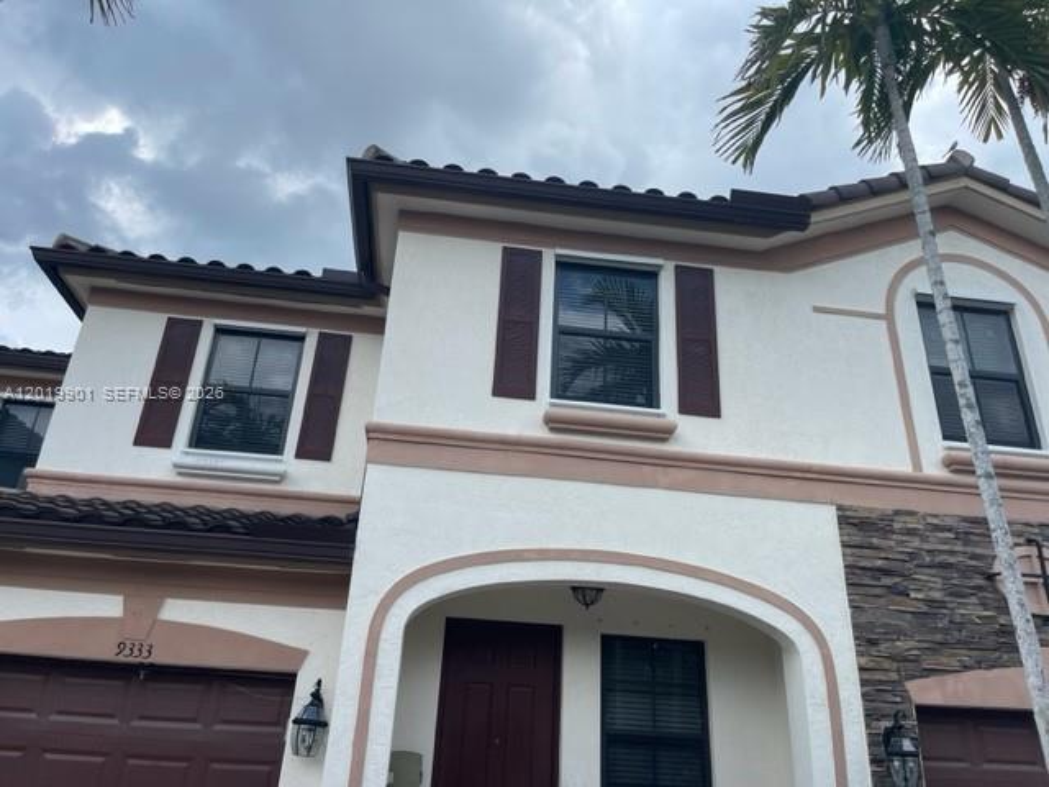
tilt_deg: +24.0
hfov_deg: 67.3
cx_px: 524
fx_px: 788
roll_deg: -3.3
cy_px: 394
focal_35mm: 26
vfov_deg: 53.1
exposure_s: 1/2660
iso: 32
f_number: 1.6
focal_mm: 5.1
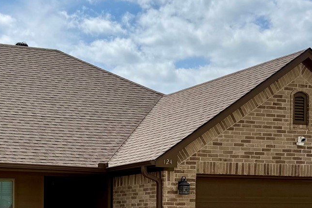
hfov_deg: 25.1
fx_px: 684
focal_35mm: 79
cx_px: 47
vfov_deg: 16.7
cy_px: 237
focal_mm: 6.76
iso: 80
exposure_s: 1/9091
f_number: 1.78
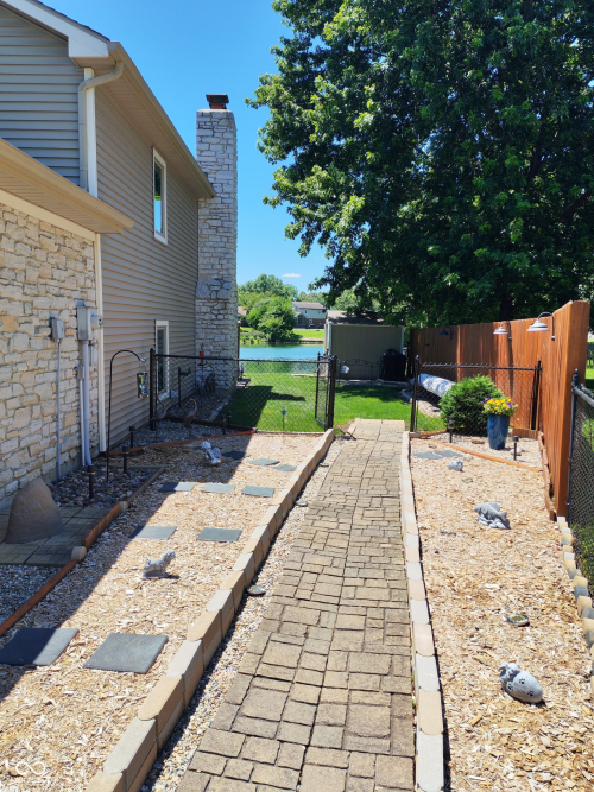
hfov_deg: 51.3
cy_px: 396
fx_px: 618
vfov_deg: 65.3
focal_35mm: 27
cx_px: 297
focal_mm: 6.12
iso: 50
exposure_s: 1/780
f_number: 1.9
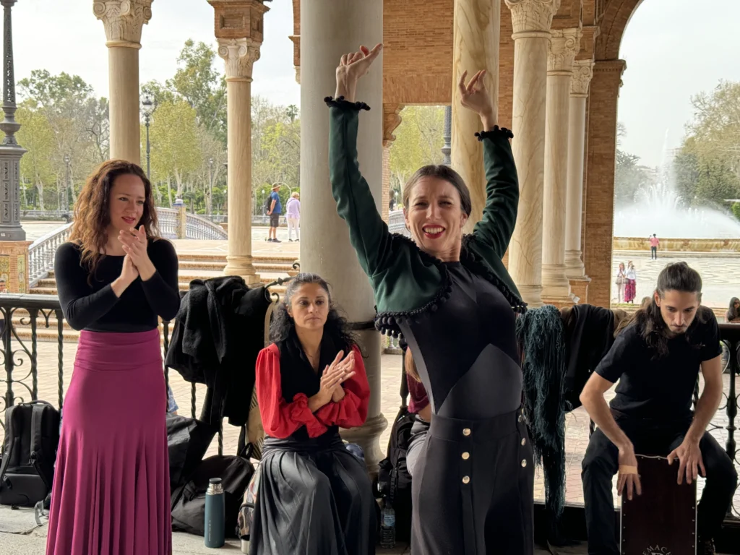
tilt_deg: -4.2
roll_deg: -0.2
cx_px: 370
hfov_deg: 39.7
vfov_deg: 30.3
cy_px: 278
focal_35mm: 48
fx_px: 1026
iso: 64
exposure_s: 1/336
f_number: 1.78
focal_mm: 6.86
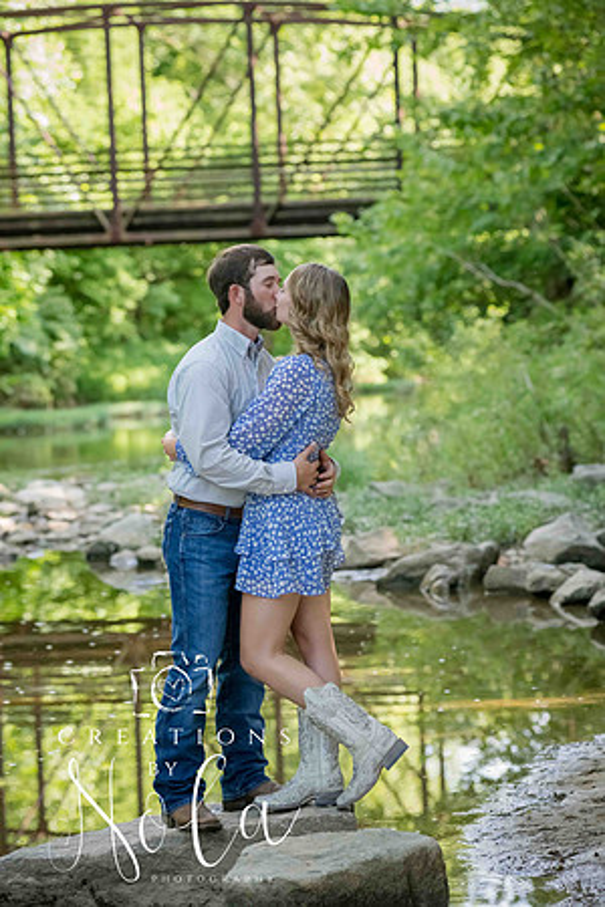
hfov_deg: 12.2
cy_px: 454
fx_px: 2823
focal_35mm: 112
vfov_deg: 18.3
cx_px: 302
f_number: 5
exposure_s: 1/640
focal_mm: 112
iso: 1600
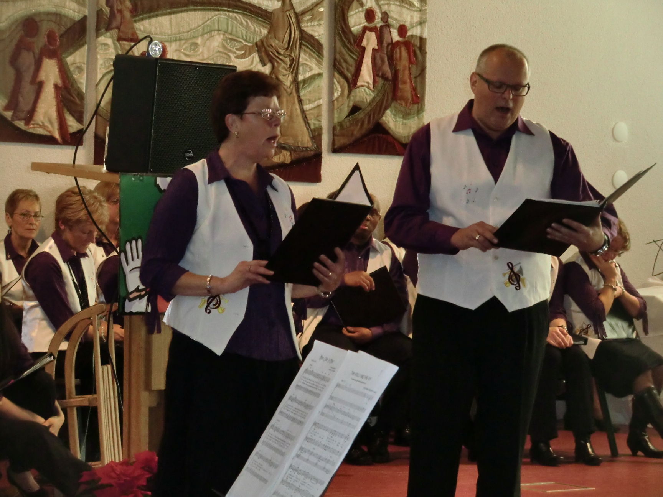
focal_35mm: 105
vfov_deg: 14.1
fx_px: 2011
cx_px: 332
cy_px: 248
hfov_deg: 18.7
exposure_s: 1/30
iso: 500
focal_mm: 18.8
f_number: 5
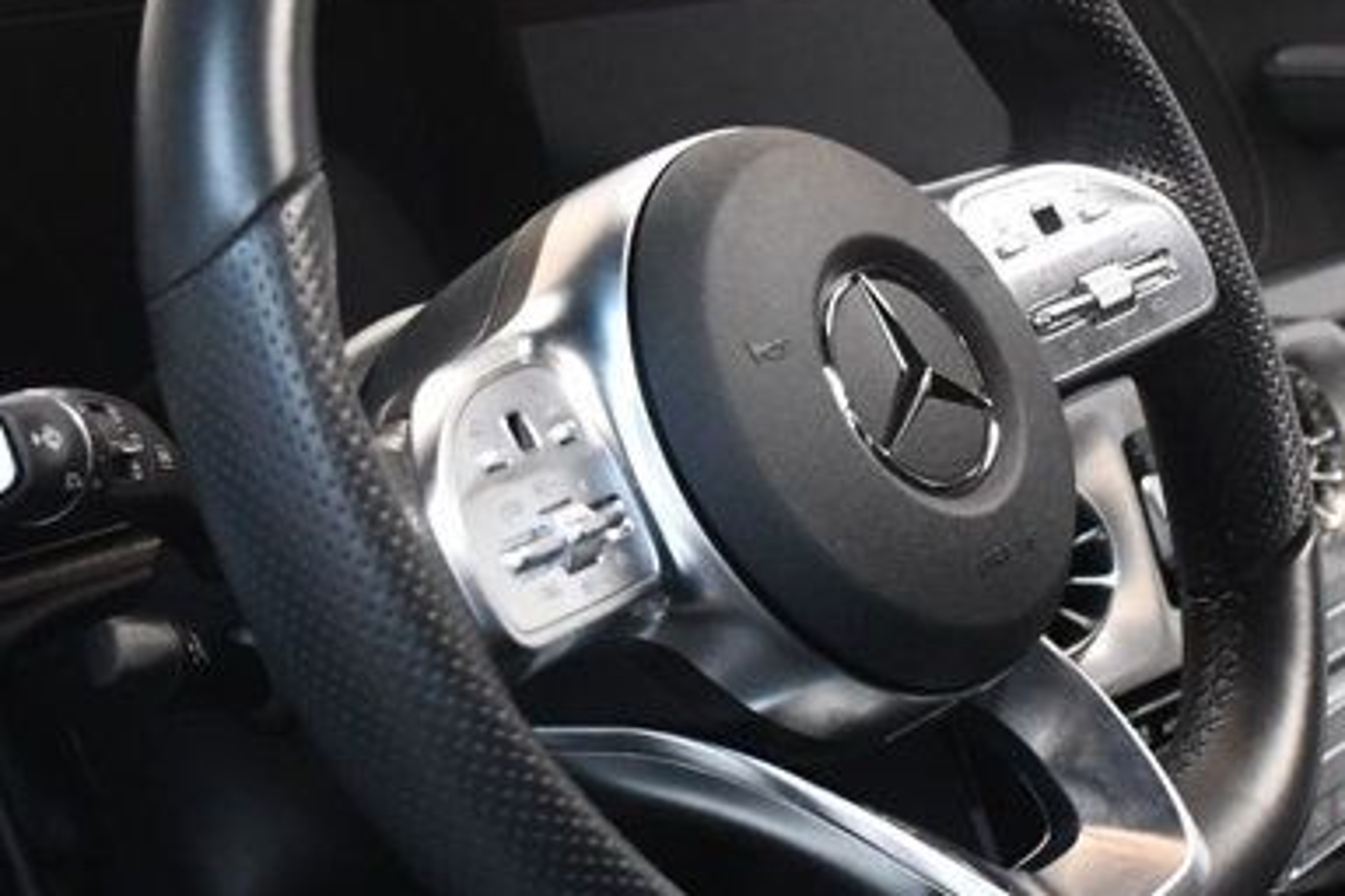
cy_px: 553
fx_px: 2989
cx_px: 588
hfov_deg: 25.3
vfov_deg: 17.0
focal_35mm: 80
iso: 3200
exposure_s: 1/125
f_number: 3.5
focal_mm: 20
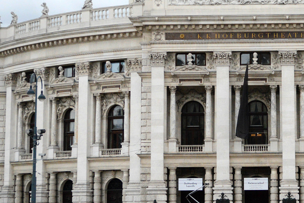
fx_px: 955
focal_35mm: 113
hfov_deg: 17.9
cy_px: 70
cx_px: 255
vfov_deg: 12.1
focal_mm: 38
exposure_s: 1/2000
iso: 1600
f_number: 5
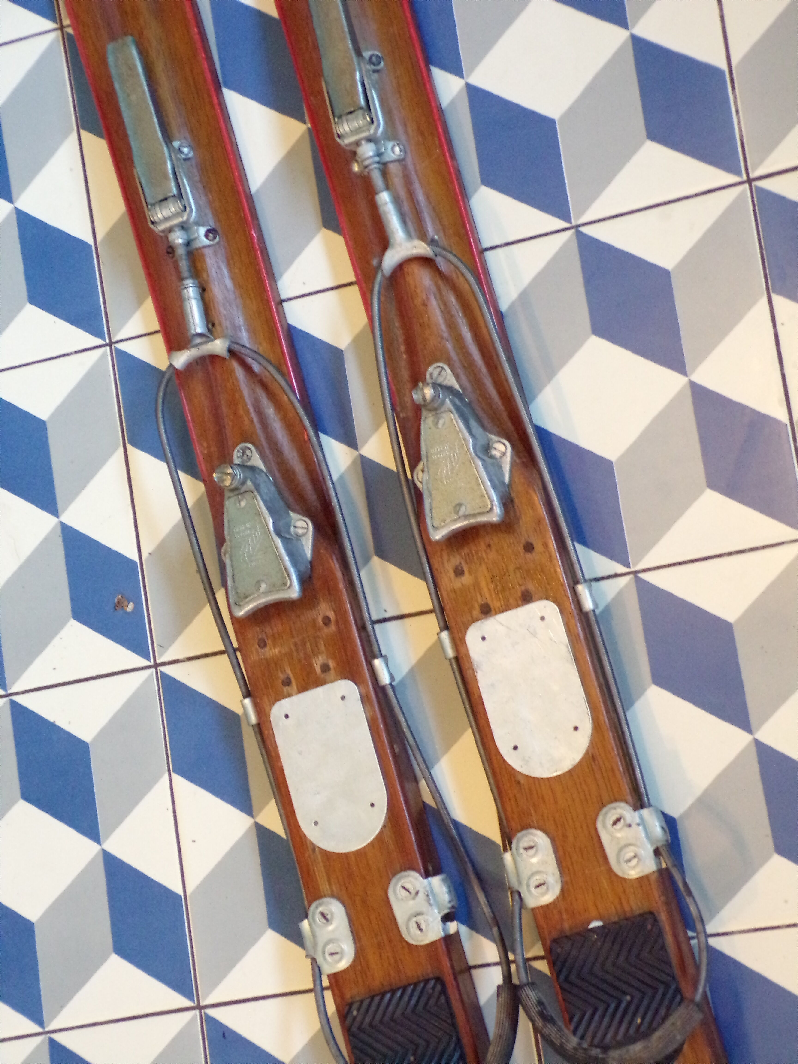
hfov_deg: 22.6
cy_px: 532
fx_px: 1998
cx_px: 399
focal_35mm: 65
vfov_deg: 29.8
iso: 800
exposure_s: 1/38
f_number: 3.8
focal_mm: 11.6
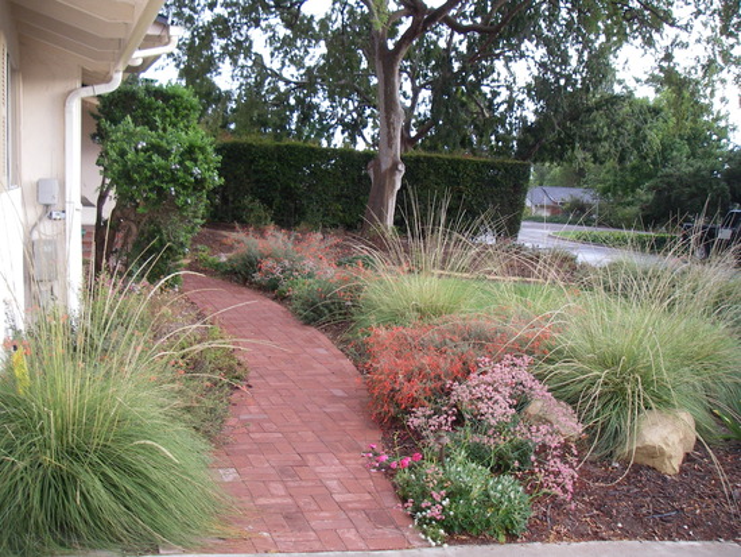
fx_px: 814
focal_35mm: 38
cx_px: 370
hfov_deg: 49.0
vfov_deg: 37.7
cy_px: 278
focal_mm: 6.3
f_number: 3.3
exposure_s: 1/50
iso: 160
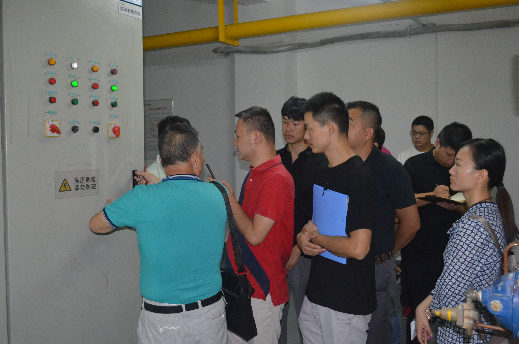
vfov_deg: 34.1
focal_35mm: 39
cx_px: 260
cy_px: 172
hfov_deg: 49.6
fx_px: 561
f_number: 4.2
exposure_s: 1/60
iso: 3200
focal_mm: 26
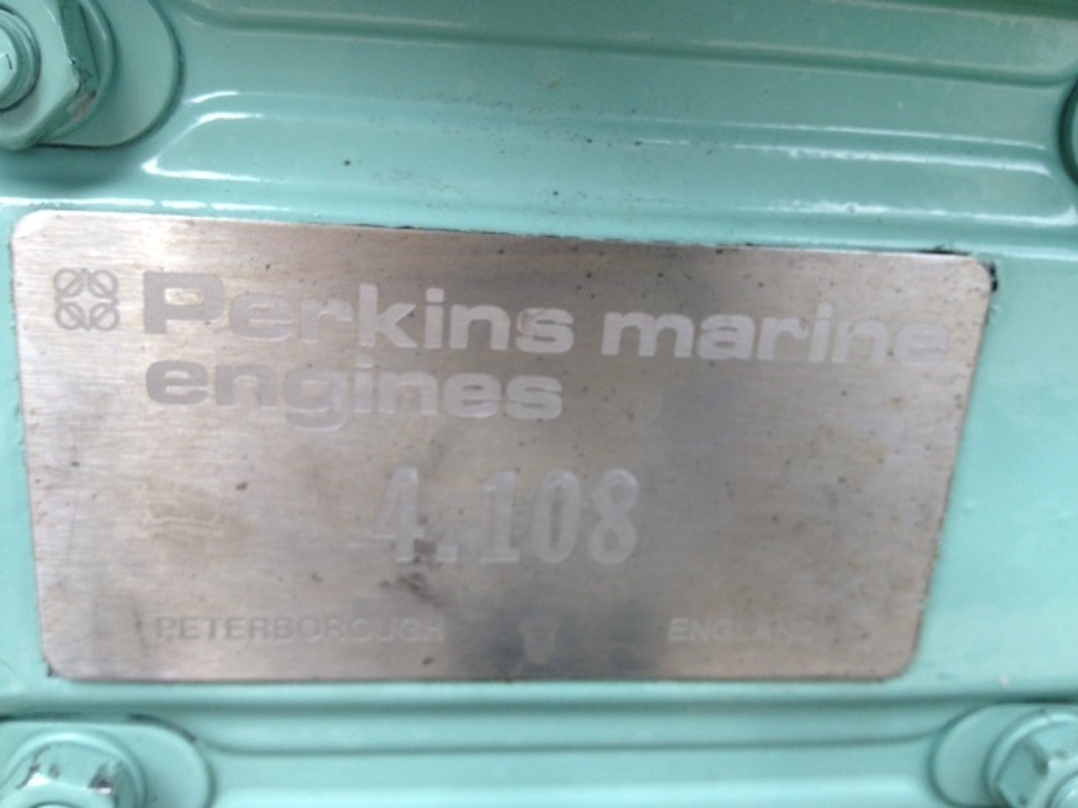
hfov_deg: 52.6
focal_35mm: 35
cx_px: 539
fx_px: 1090
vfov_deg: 40.7
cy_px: 404
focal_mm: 4.28
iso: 64
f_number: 2.4
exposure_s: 1/204
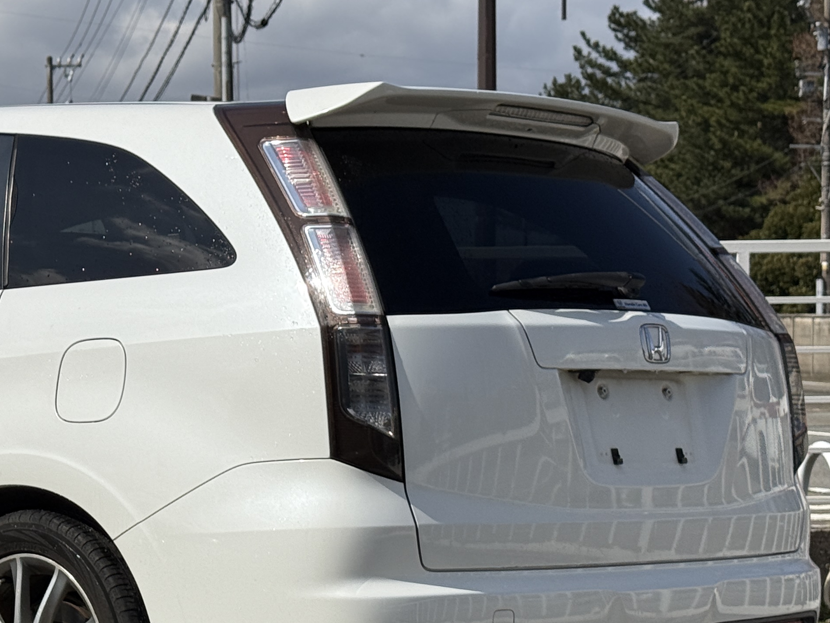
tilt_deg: -0.4
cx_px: 39
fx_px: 2446
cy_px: 370
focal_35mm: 102
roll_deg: +0.8
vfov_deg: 14.5
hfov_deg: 18.8
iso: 50
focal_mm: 6.76
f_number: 1.78
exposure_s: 1/11364
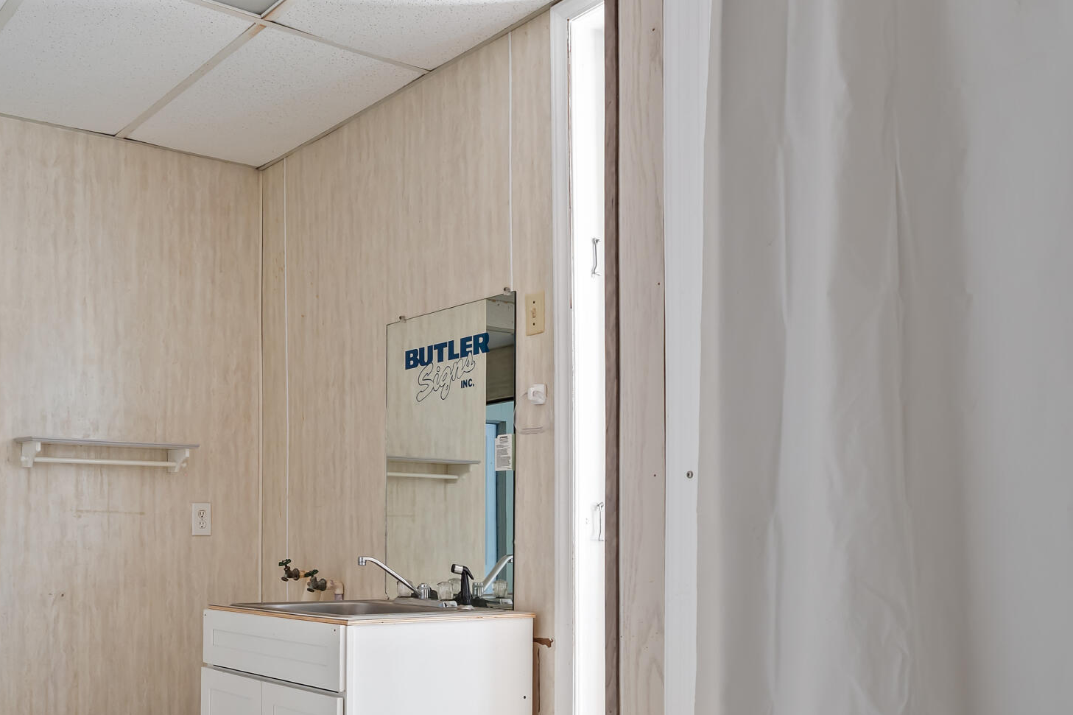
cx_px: 357
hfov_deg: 52.3
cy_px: 565
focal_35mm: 36
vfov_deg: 35.9
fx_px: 1068
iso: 400
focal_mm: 17.4
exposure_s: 1/3
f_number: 8
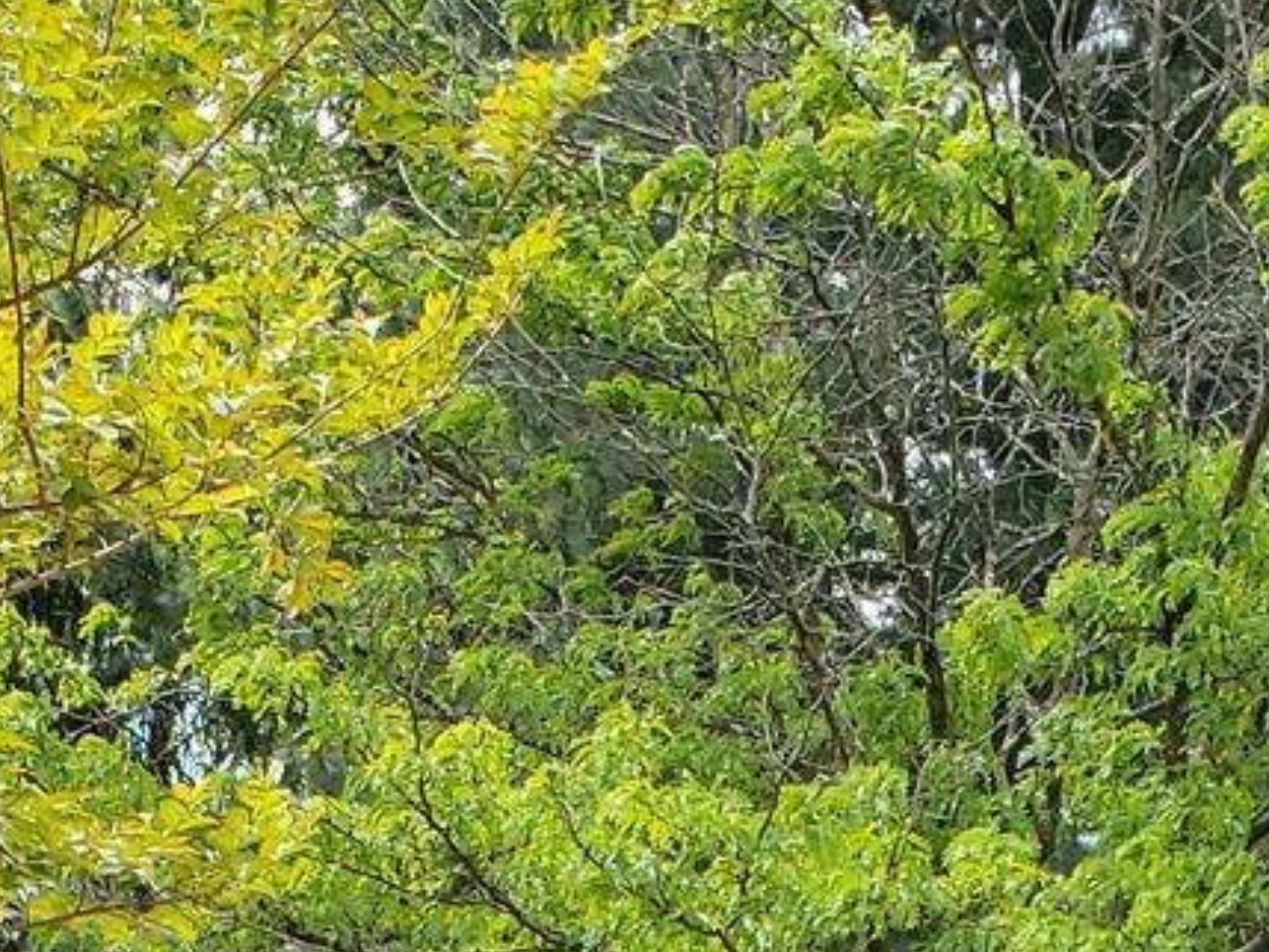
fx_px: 4547
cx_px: 867
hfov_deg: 15.8
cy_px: 1863
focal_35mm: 124
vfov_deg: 11.0
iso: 50
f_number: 2.4
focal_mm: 4.3
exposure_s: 1/409
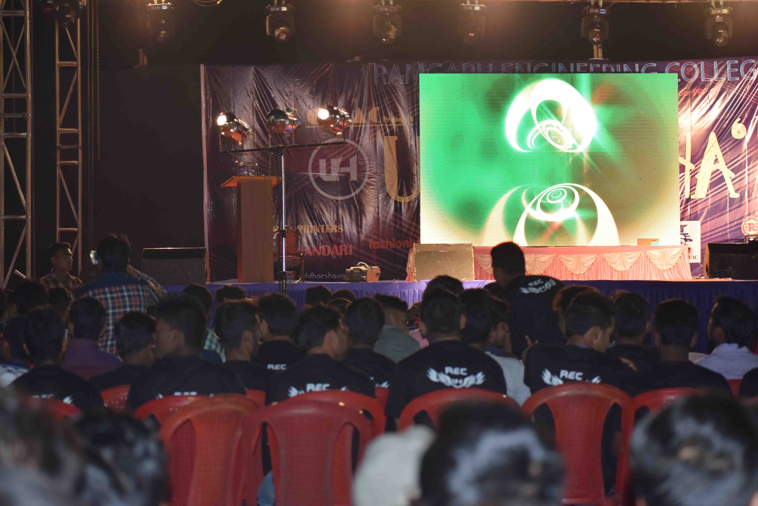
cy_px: 253
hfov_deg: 16.7
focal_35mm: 123
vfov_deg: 11.1
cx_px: 379
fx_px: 2590
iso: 900
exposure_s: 1/60
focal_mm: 82
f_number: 4.8
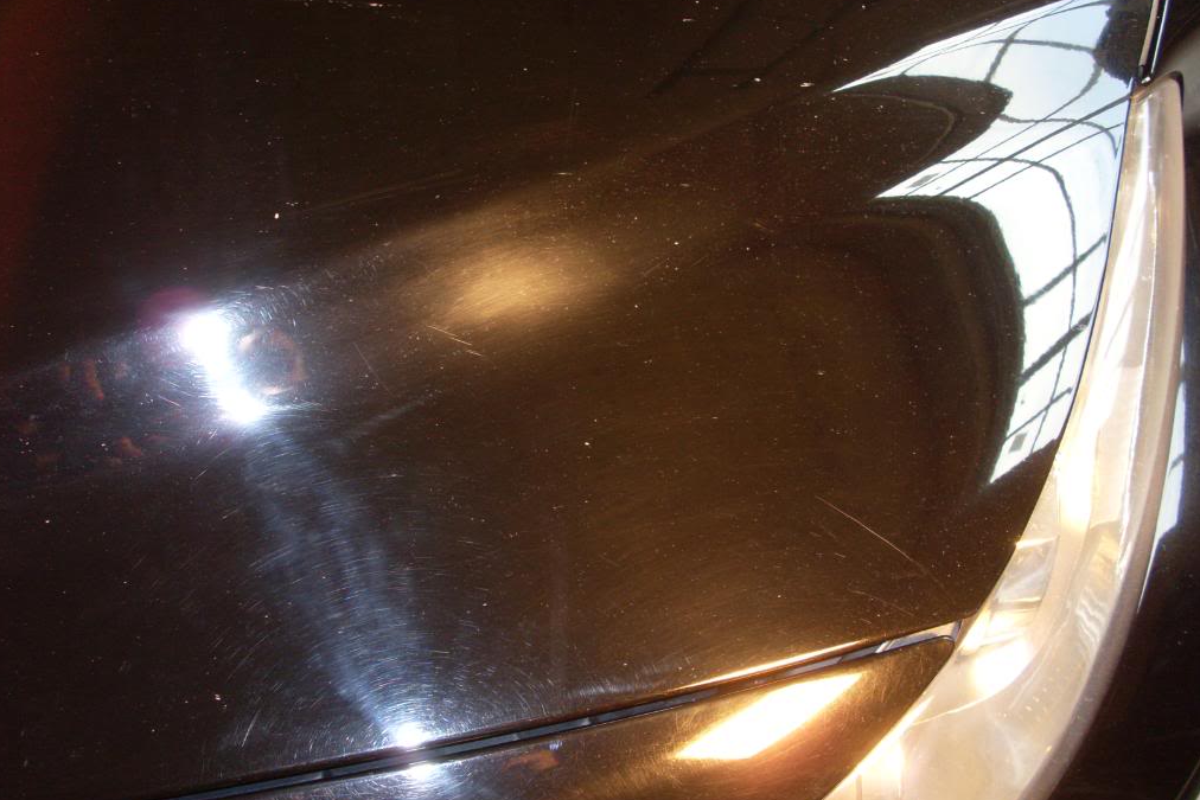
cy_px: 380
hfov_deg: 48.5
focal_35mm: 40
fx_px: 1333
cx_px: 596
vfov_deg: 33.4
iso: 100
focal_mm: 6.3
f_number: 3
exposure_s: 1/45
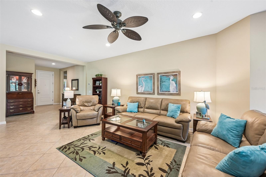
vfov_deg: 81.2
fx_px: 103
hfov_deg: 104.3
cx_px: 133
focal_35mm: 14
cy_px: 88
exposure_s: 1/15
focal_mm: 14
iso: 400
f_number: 8
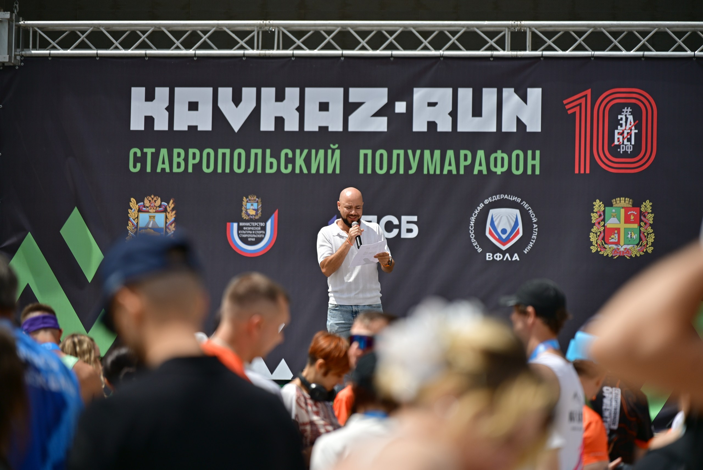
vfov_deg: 9.2
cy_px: 235
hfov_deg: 13.7
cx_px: 352
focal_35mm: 150
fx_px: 2931
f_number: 2.8
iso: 125
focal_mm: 150
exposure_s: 1/3200
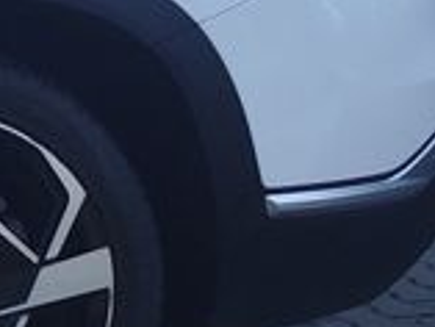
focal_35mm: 176
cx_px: -1047
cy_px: -130
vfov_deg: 8.3
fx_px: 2213
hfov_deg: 8.5
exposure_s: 1/1105
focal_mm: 7.01
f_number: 1.69
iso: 50
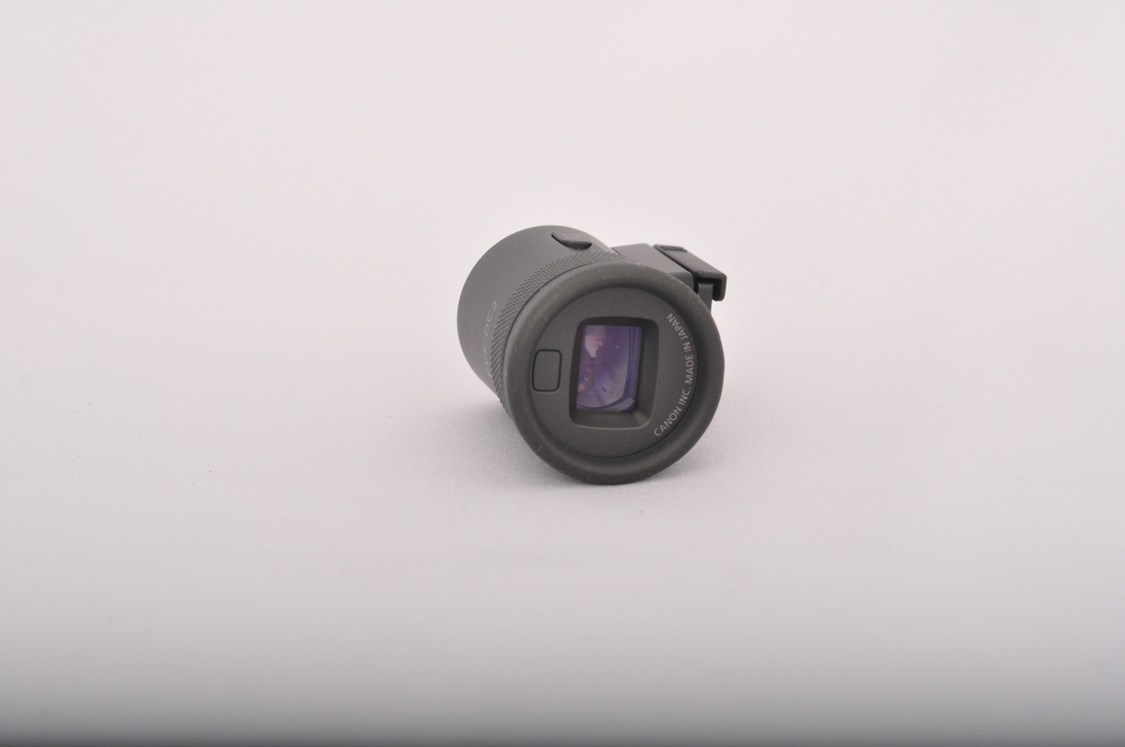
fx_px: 2809
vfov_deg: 15.2
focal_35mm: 90
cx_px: 562
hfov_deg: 22.6
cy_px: 374
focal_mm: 60
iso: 400
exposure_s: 1/250
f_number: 8
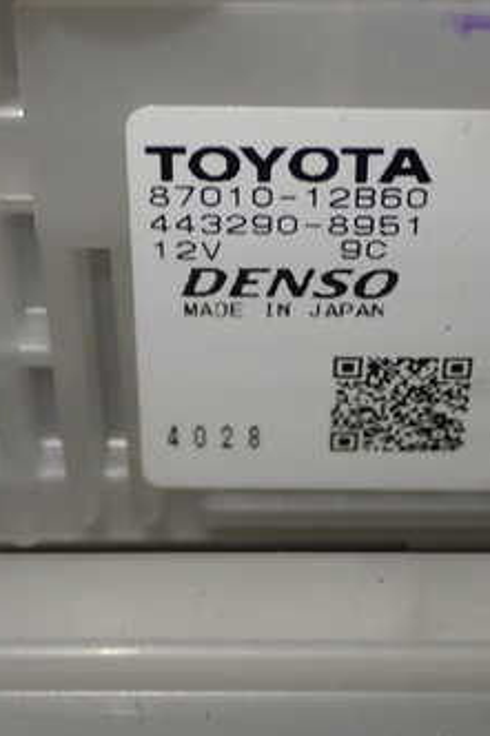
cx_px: 286
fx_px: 1921
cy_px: 319
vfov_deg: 21.7
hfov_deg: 14.5
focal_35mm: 94
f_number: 3.2
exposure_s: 1/80
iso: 200
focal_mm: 9.01
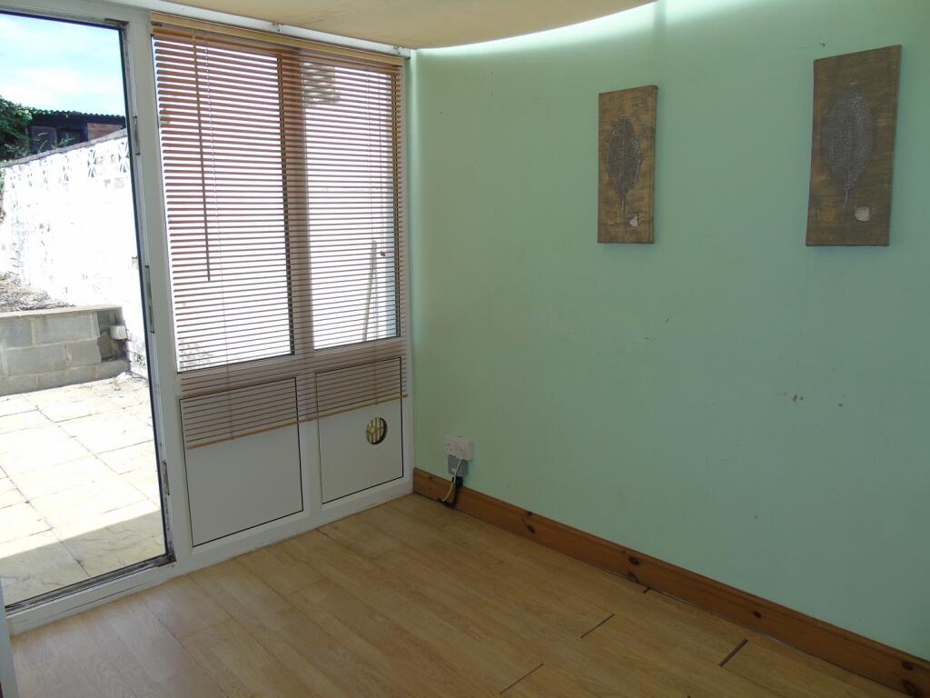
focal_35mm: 25
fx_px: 672
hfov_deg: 69.4
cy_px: 349
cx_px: 465
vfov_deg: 54.9
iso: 80
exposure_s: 1/500
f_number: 3.4
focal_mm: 4.4
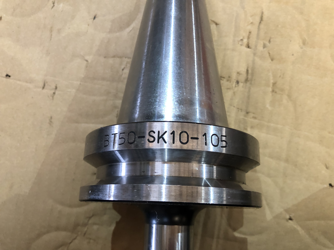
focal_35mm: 28
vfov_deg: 49.7
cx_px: 167
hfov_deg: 63.4
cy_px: 125
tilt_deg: -86.3
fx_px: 270
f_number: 1.8
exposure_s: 1/12
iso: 100
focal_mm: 3.99
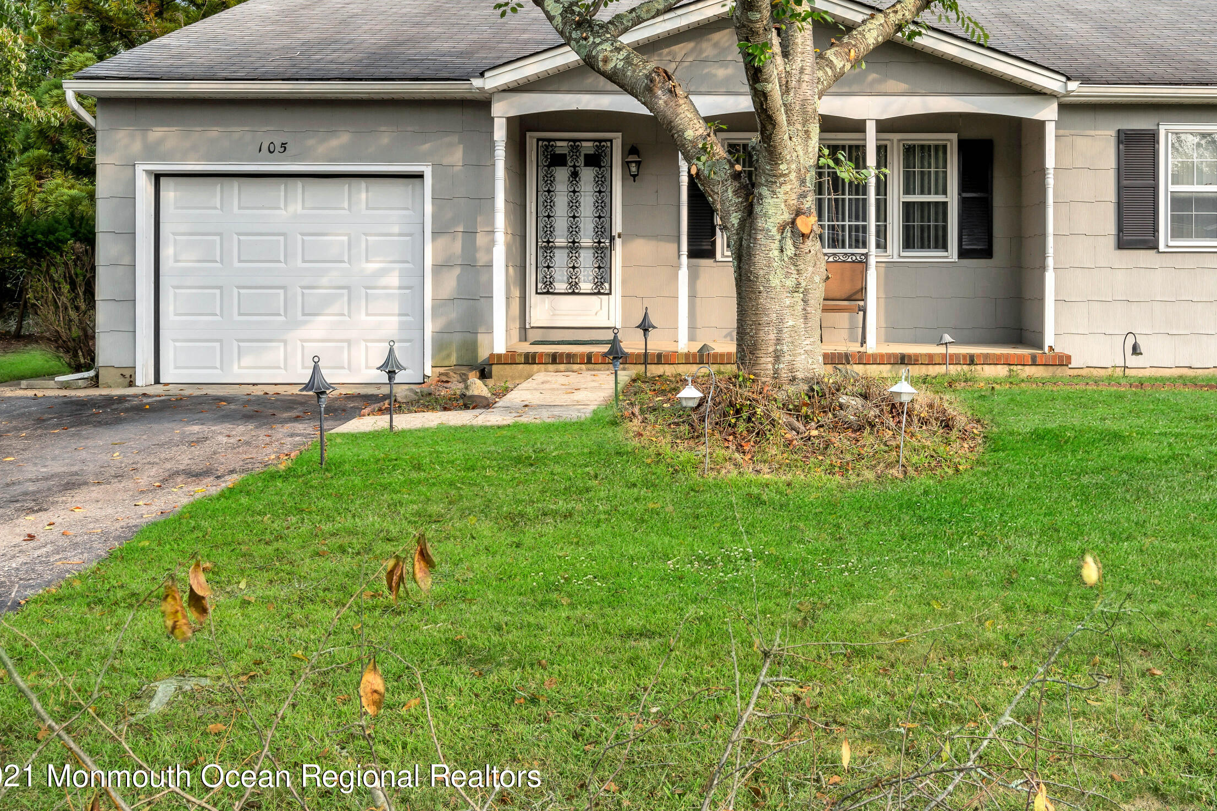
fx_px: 1420
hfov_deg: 46.0
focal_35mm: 42
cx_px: 768
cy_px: 277
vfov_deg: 31.7
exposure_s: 1/10
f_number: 16
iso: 100
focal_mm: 31
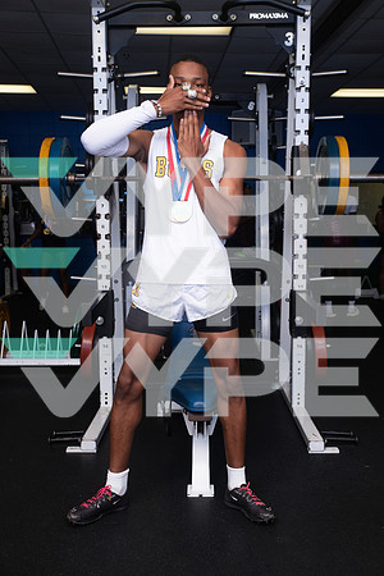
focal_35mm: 40
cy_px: 288
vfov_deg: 48.5
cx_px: 192
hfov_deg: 33.4
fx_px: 640
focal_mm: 40
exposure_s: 1/400
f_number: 6.3
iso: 500
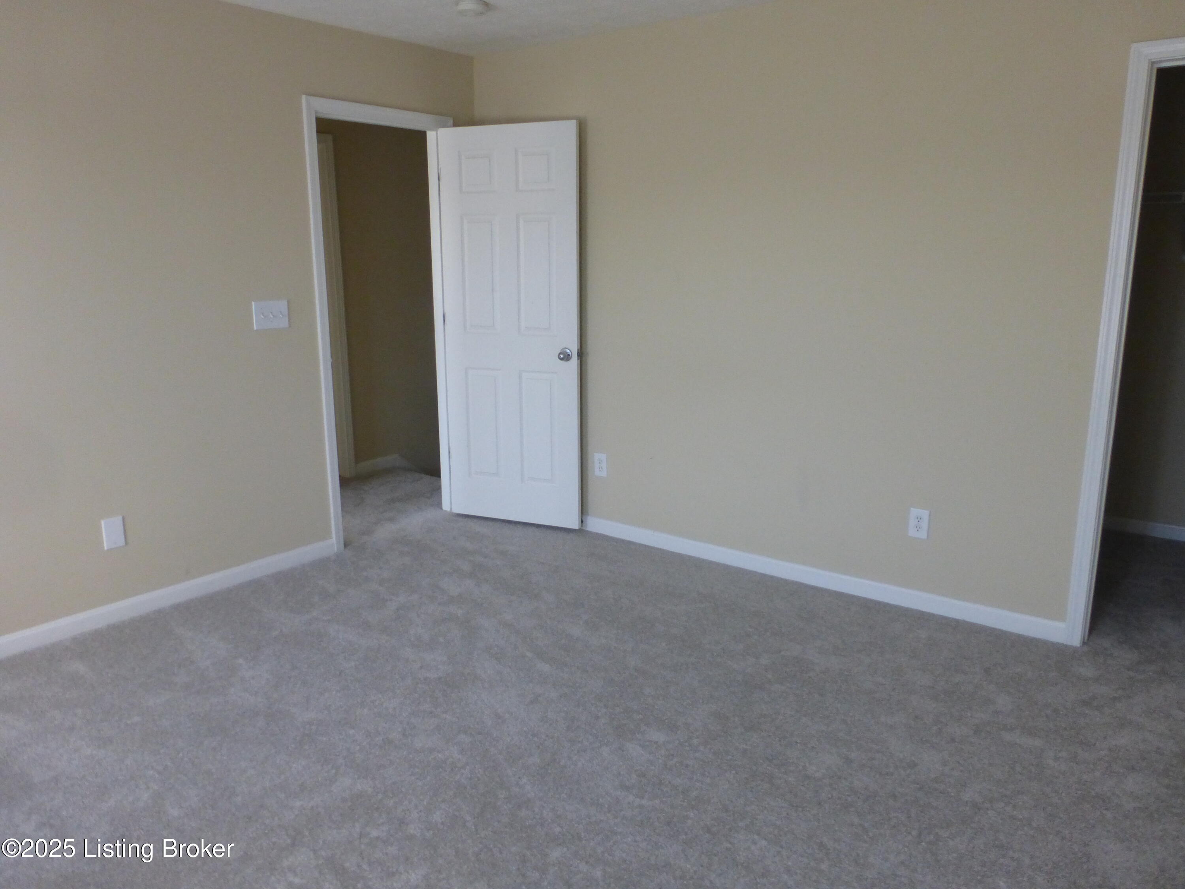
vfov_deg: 54.9
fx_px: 856
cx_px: 592
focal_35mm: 25
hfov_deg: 69.4
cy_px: 444
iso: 400
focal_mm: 4.3
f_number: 3.3
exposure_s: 1/60
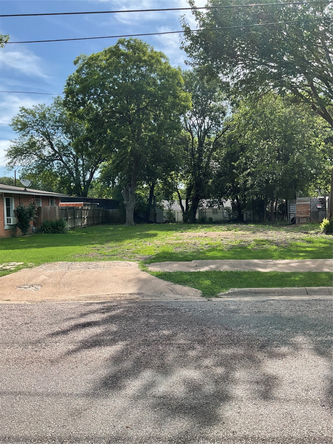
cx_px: 166
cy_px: 222
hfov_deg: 48.2
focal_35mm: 29
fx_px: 372
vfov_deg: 61.7
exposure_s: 1/1098
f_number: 1.8
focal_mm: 3
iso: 16
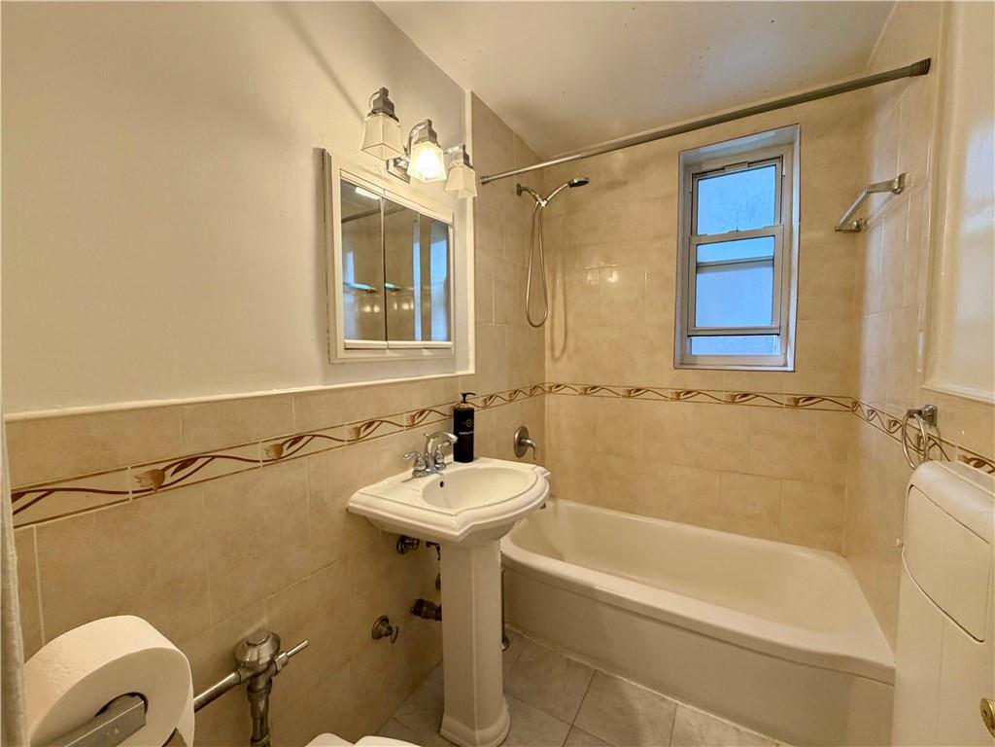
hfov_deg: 102.1
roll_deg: +0.6
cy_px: 374
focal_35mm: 14
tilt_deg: -4.1
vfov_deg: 85.7
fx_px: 402
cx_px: 498
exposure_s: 1/120
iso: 320
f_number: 2.2
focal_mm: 2.22
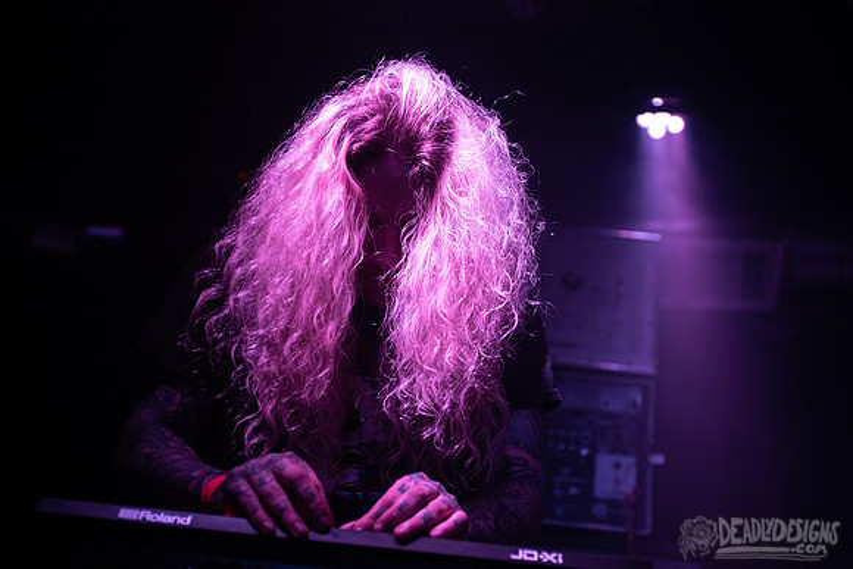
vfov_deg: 19.5
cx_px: 426
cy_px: 284
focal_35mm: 70
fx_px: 1659
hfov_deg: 28.8
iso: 2000
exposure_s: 1/200
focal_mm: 70
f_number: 3.2
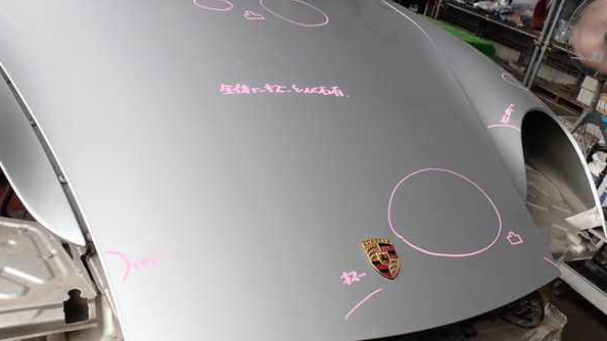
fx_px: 531
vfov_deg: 35.6
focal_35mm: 33
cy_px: 195
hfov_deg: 59.5
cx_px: 302
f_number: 3.2
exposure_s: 1/125
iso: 100
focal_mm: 5.4
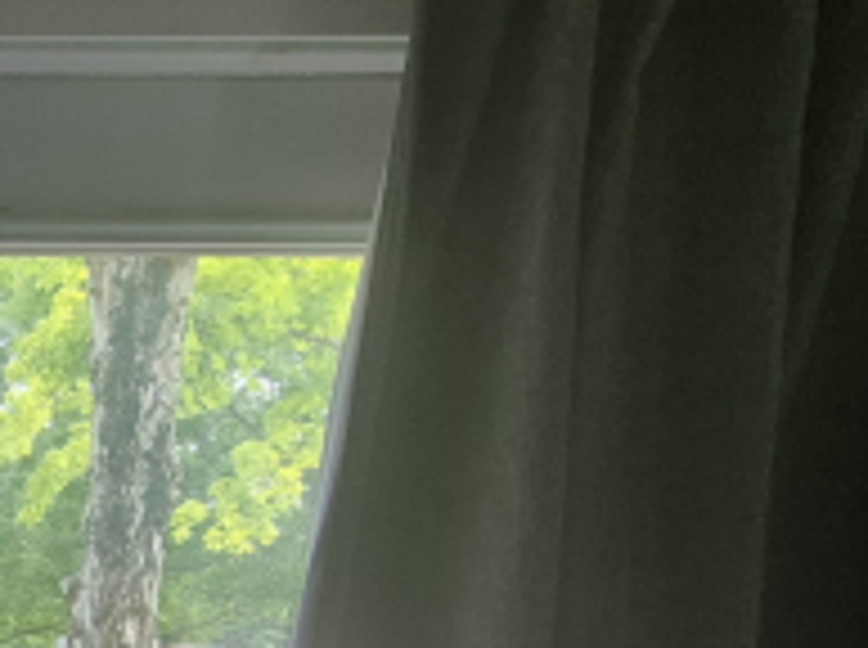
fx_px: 1126
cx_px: -403
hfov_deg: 28.8
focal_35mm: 45
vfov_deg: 27.7
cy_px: 801
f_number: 2.2
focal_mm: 1.74
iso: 80
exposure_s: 1/120
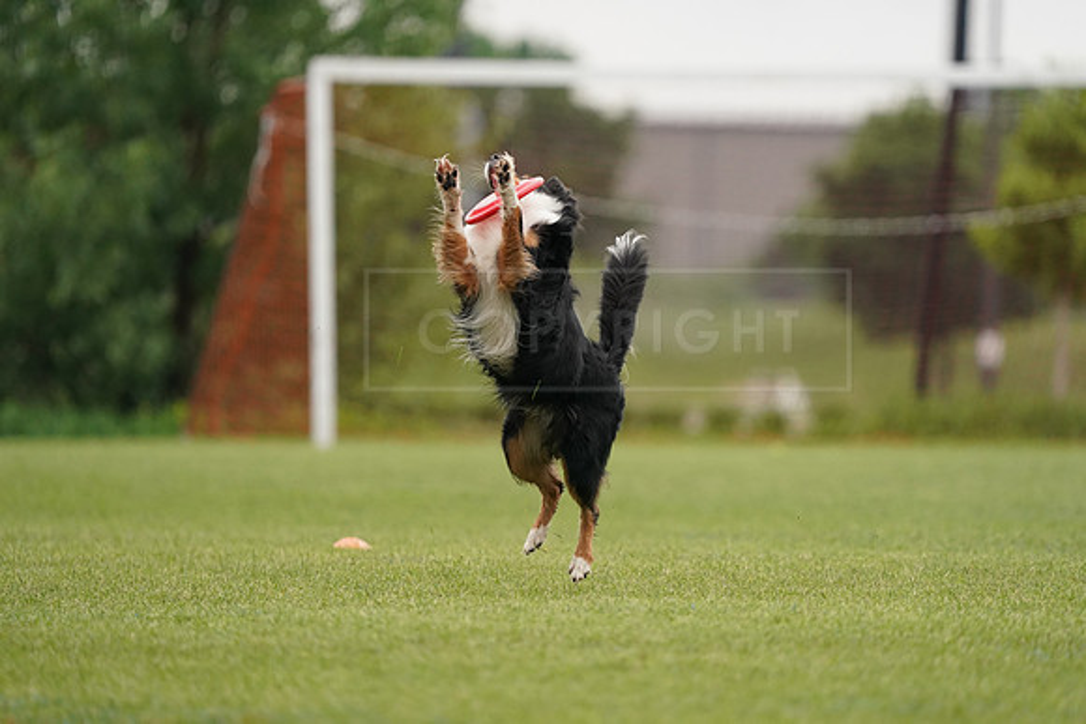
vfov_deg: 2.3
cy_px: 362
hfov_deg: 3.4
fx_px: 18103
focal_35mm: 600
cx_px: 543
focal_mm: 600
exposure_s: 1/4000
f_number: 6.3
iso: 2500
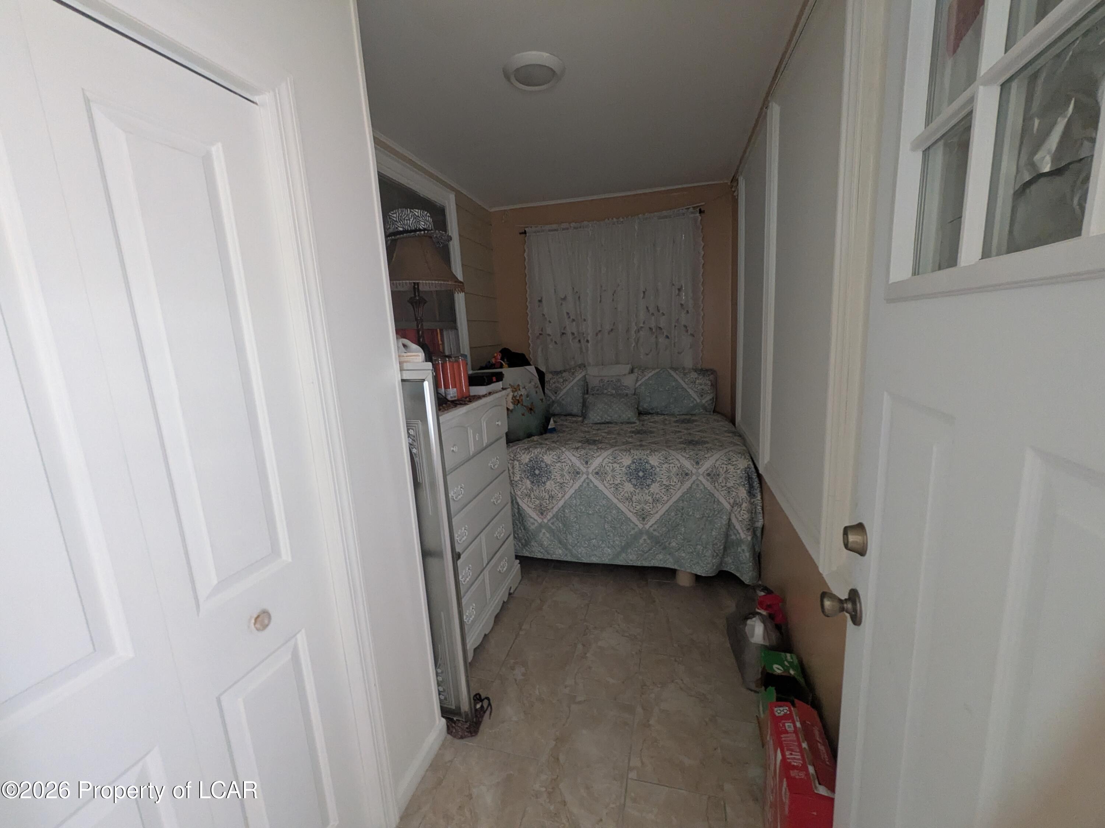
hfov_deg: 102.1
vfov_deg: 85.7
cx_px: 552
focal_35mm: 14
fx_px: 447
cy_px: 414
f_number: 2.2
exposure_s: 1/40
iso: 517
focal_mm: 1.83
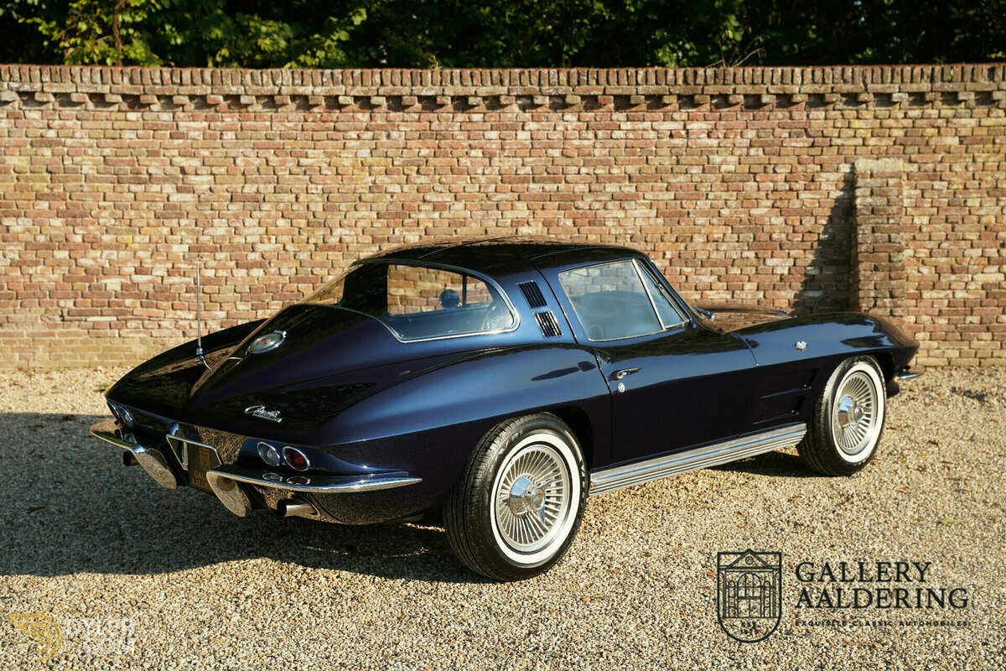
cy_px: 336
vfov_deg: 28.3
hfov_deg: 41.4
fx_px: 1330
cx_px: 503
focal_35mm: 48
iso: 100
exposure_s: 1/200
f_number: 4.5
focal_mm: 47.6
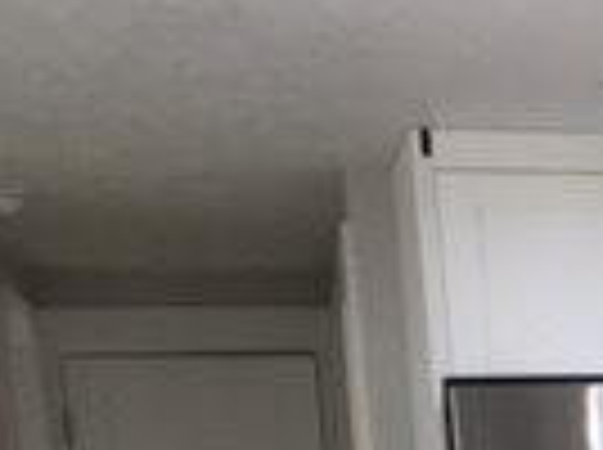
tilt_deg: -7.7
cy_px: 819
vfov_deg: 10.0
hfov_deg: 12.2
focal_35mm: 139
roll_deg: +2.3
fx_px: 2417
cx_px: 1282
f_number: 2.2
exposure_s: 1/30
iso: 25
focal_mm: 4.15
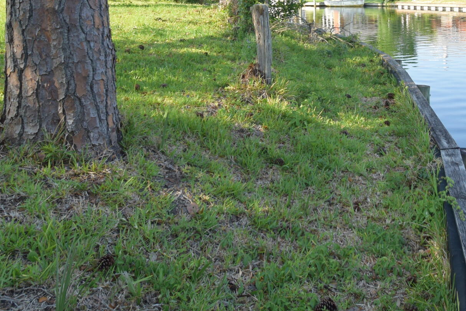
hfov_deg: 50.0
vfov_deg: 32.7
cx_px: 342
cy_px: -7
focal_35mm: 37
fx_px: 479
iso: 280
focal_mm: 10
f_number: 8
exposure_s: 1/250
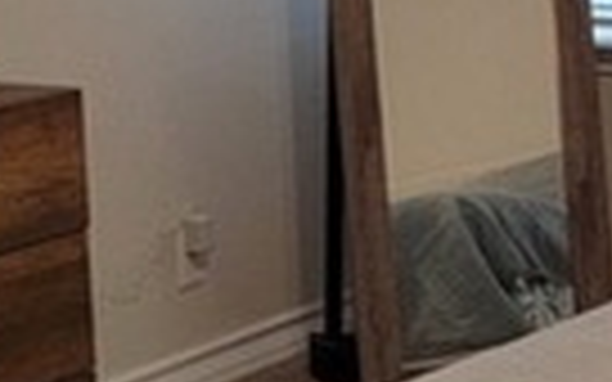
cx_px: 1012
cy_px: -18
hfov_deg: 15.5
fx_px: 2001
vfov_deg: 10.8
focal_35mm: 120
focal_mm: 6.7
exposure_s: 1/40
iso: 250
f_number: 1.8
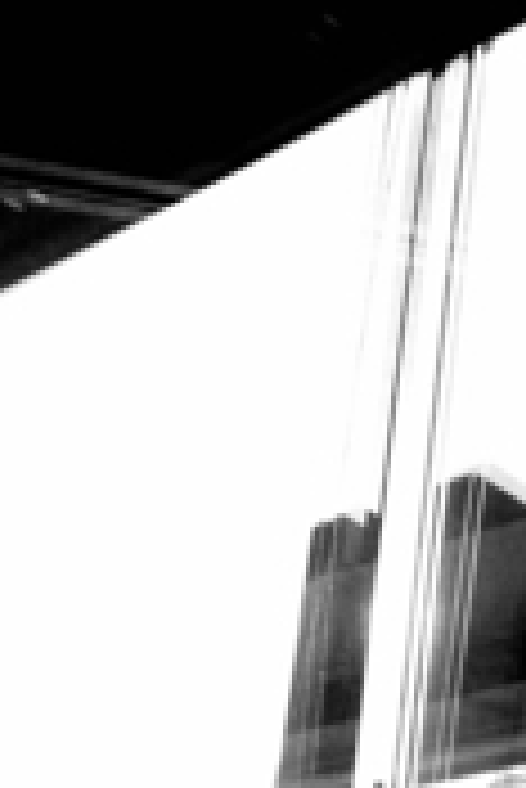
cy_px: 1166
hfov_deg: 13.6
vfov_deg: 18.8
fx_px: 2100
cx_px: 742
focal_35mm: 96
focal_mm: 18.3
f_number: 5.6
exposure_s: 1/1000
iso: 4000
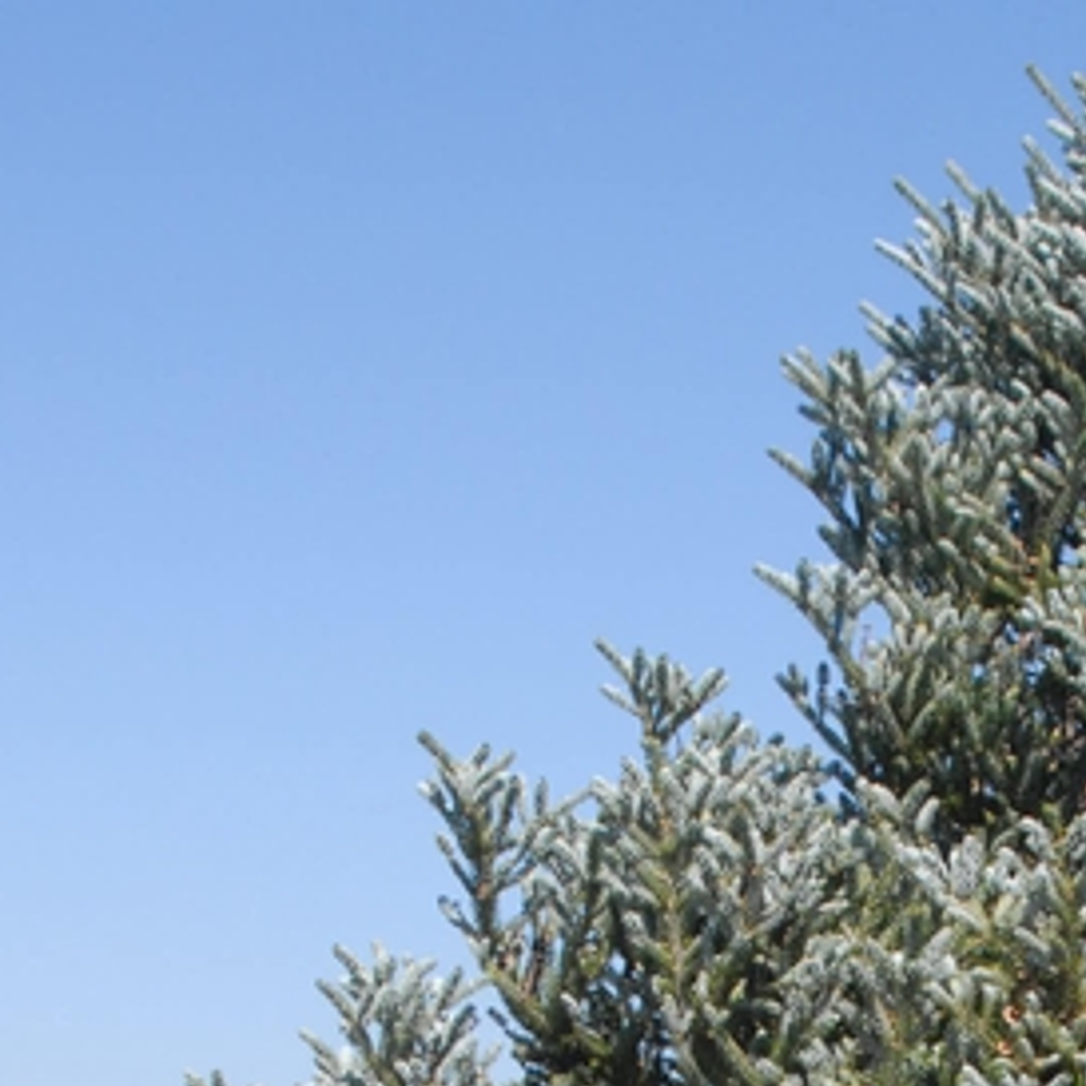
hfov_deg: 12.9
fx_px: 4756
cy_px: 1631
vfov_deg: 12.4
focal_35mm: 134
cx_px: 1012
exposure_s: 1/350
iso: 400
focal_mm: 28
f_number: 10
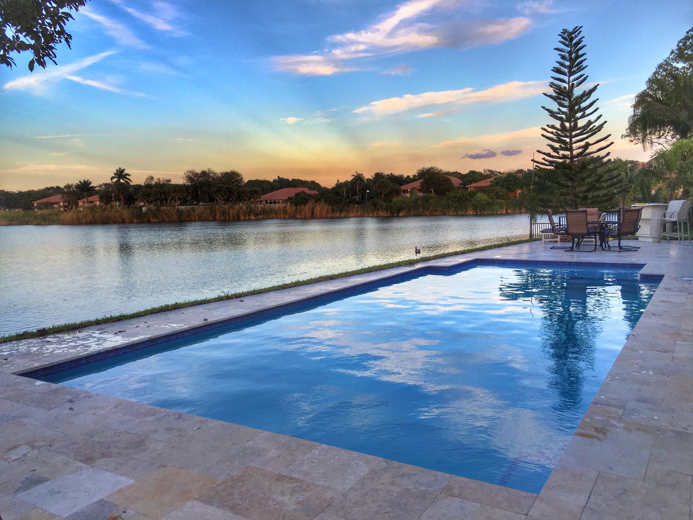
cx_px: 346
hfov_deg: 61.7
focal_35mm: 29
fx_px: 581
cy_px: 260
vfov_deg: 48.2
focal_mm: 4.15
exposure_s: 1/298
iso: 25
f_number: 2.2
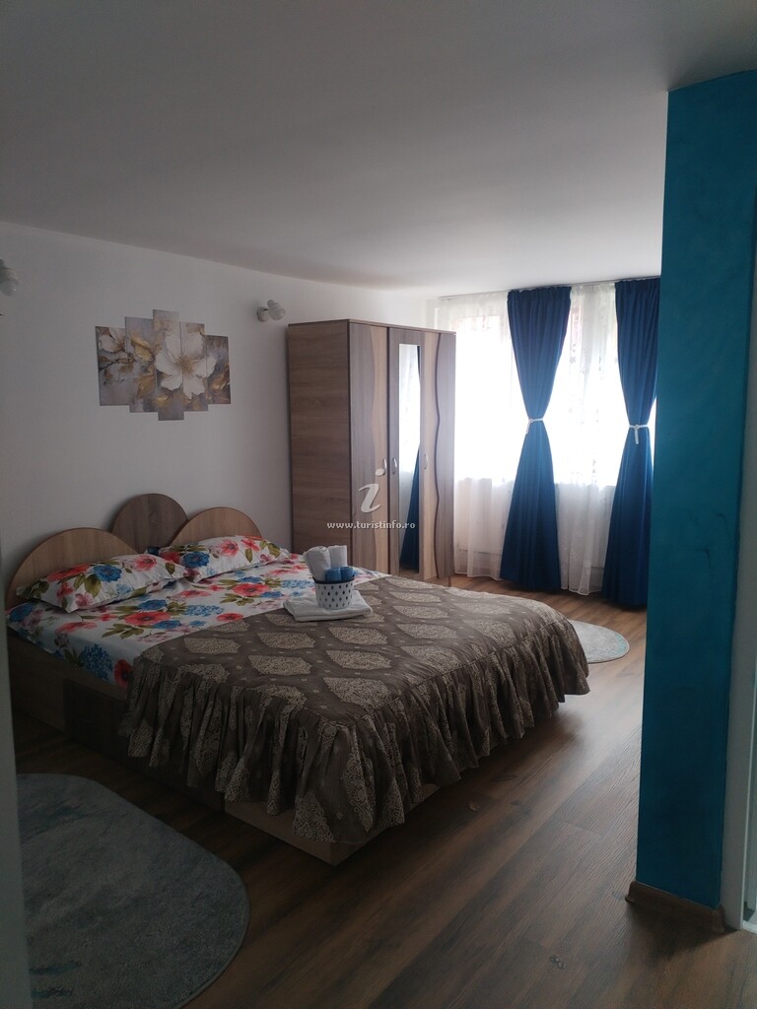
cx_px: 378
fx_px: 758
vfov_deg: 67.3
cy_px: 504
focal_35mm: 26
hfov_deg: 53.1
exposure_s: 1/50
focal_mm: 4.75
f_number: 1.8
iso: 288
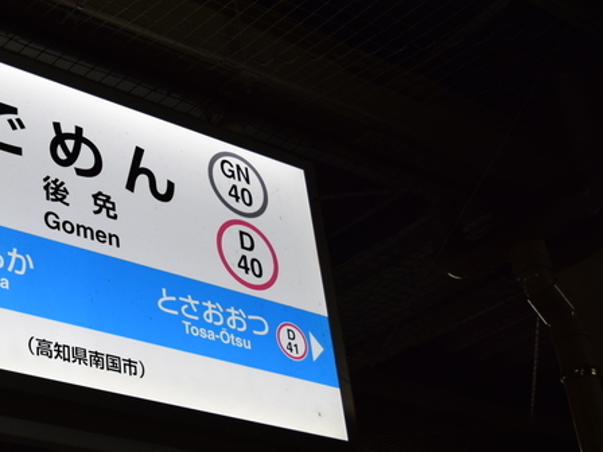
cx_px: 82
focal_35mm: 67
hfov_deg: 28.1
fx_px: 1167
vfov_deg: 21.9
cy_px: 270
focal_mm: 26
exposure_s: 1/400
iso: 800
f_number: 4.5
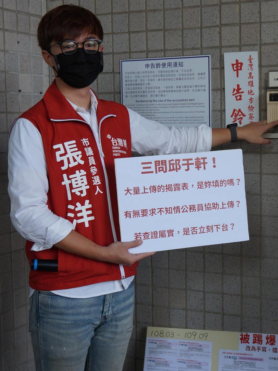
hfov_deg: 23.5
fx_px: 662
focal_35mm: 62
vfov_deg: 31.3
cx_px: 199
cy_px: 181
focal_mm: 25
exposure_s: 1/160
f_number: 4.5
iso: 200
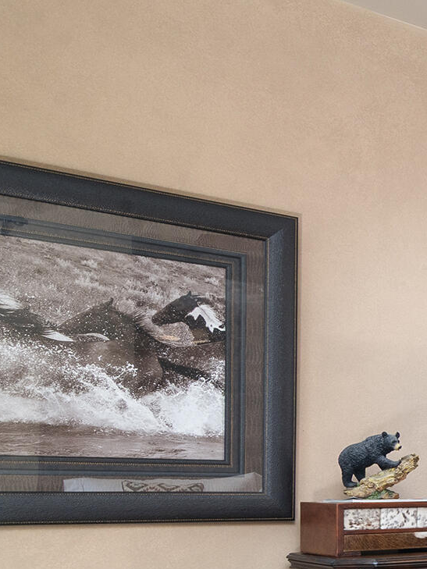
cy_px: 484
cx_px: 851
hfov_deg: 17.9
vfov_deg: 32.5
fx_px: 937
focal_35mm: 57
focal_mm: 16
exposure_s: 1/1.25
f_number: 11
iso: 400
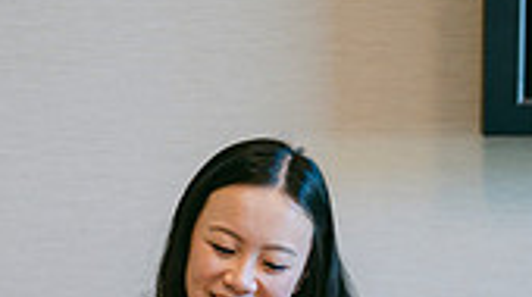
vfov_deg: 6.6
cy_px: 456
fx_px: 2521
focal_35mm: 179
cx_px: 172
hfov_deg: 12.0
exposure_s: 1/125
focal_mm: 50
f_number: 2
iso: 500
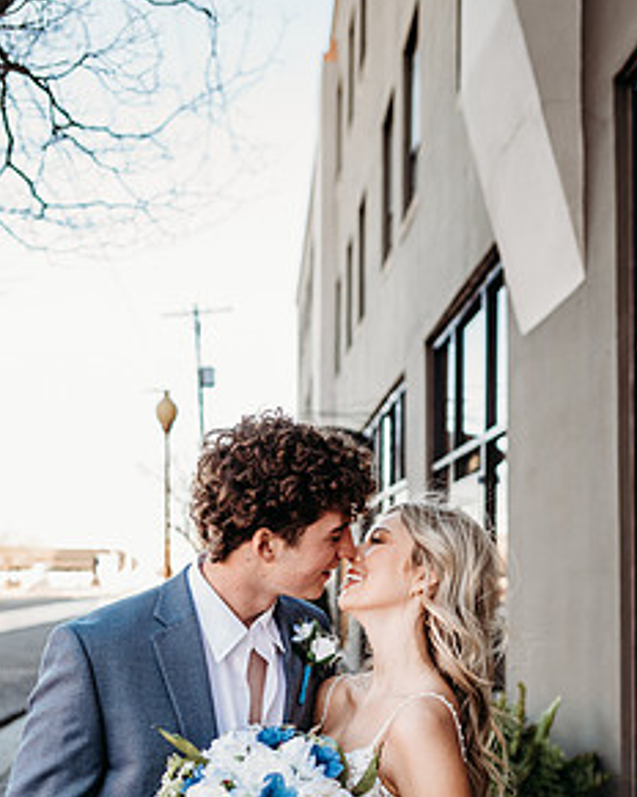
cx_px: 324
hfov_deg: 42.2
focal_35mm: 35
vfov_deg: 50.5
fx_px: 825
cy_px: 536
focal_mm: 24
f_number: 2
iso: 160
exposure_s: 1/320
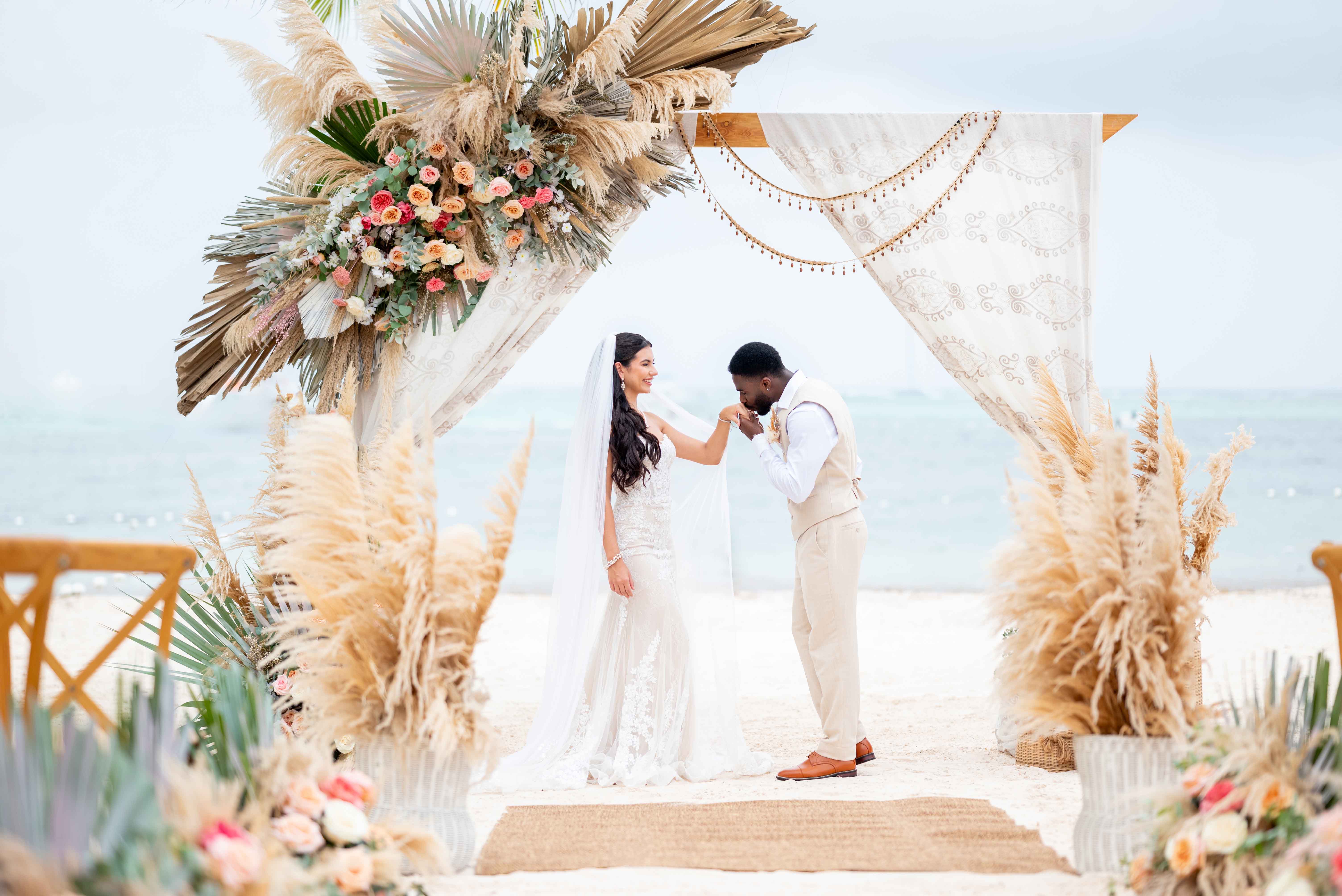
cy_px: 448
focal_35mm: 85
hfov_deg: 23.9
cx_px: 671
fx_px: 3170
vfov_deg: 16.1
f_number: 2
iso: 100
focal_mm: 85
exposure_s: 1/1250
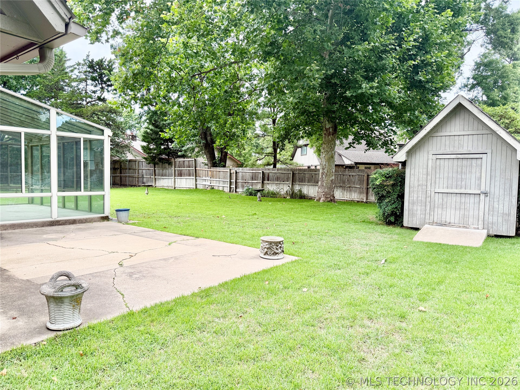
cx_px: 260
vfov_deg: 56.8
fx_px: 361
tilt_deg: -2.1
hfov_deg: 71.6
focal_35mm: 24
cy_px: 195
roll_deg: -0.9
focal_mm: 6.76
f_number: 1.78
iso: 100
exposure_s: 1/517
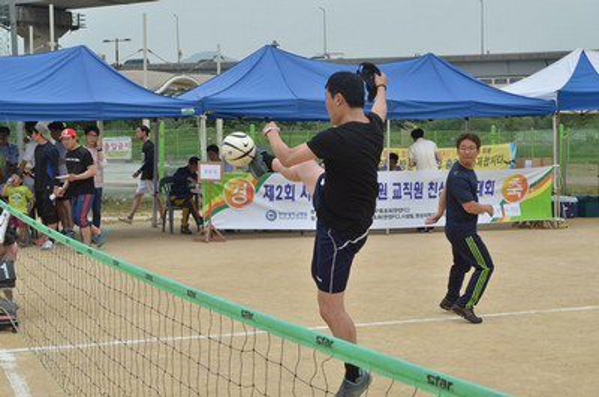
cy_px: 198
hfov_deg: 30.6
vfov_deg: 20.5
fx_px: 1096
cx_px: 300
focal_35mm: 66
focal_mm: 44
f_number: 8
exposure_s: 1/1000
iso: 640
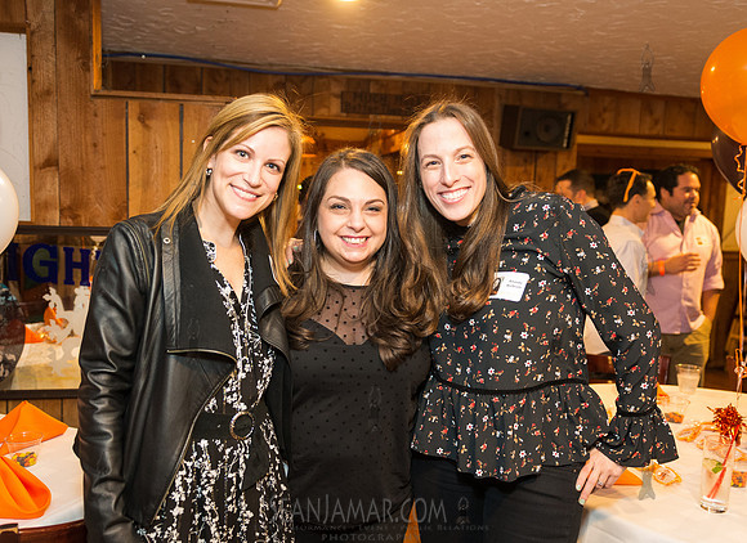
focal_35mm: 30
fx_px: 641
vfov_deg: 46.0
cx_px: 355
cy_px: 284
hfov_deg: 60.5
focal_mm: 24
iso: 3200
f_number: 2.8
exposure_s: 1/100
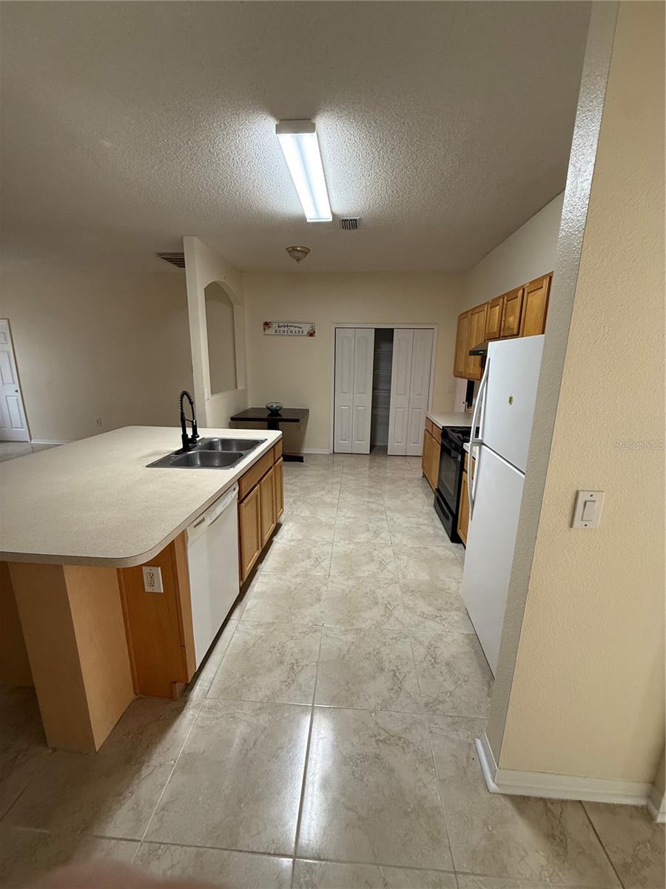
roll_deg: -0.9
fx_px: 359
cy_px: 444
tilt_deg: -13.1
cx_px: 333
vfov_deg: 102.1
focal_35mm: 14
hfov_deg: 85.7
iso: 250
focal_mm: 2.22
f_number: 2.2
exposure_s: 1/60
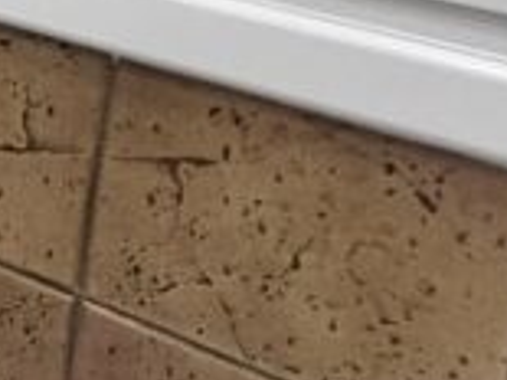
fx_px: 1449
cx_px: -1021
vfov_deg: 13.5
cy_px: -285
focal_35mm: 99
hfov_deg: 11.4
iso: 160
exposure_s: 1/50
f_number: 2.2
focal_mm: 1.91
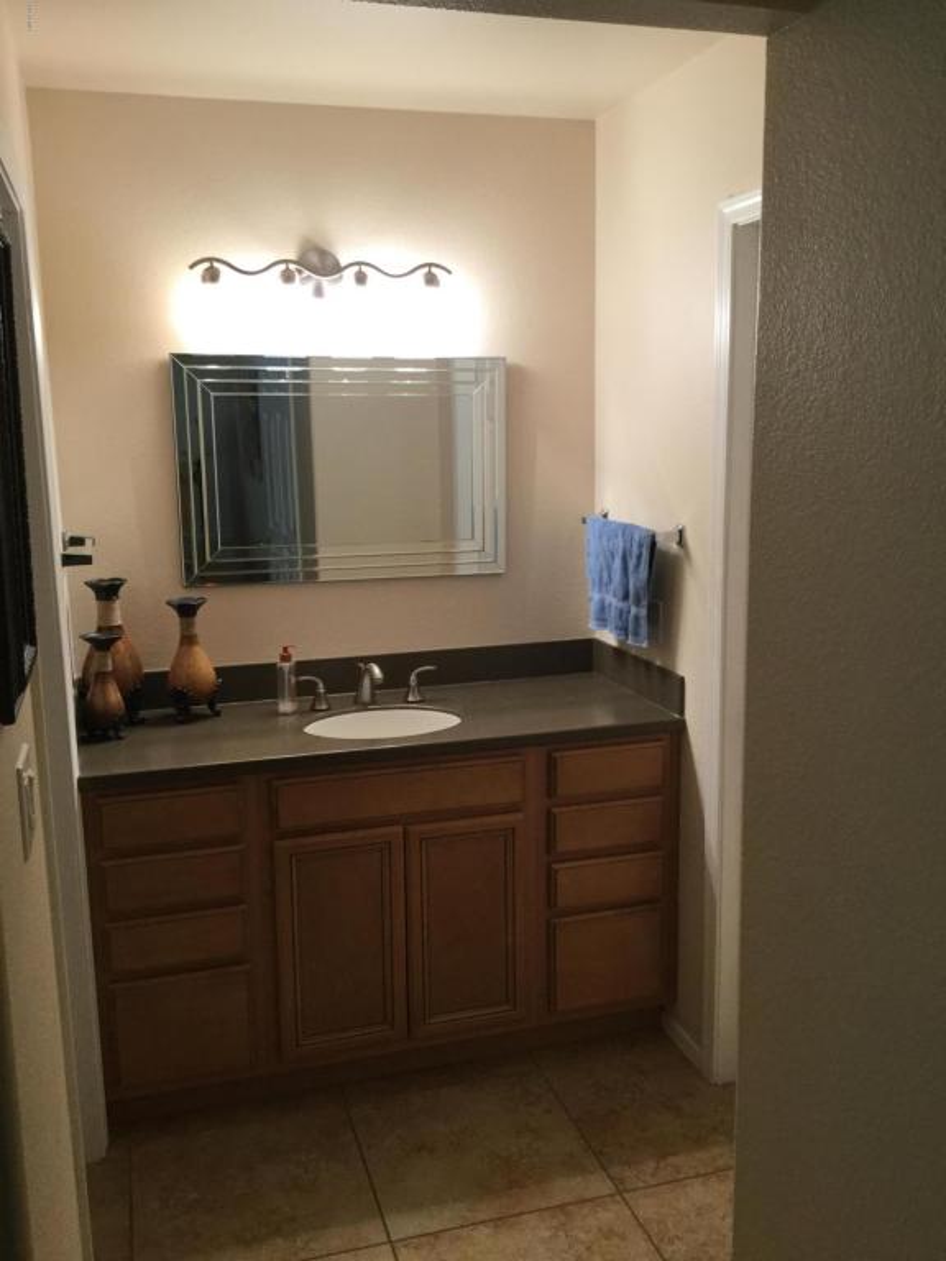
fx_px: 1130
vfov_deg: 58.4
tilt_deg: -11.3
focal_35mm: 31
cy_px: 630
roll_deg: +1.2
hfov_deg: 45.4
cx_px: 473
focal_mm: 3.3
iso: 40
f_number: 2.4
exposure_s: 1/30
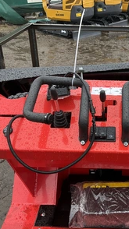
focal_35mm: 43
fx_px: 262
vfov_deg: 47.4
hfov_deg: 27.0
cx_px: 108
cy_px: 114
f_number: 1.8
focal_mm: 3
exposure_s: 1/122
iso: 25
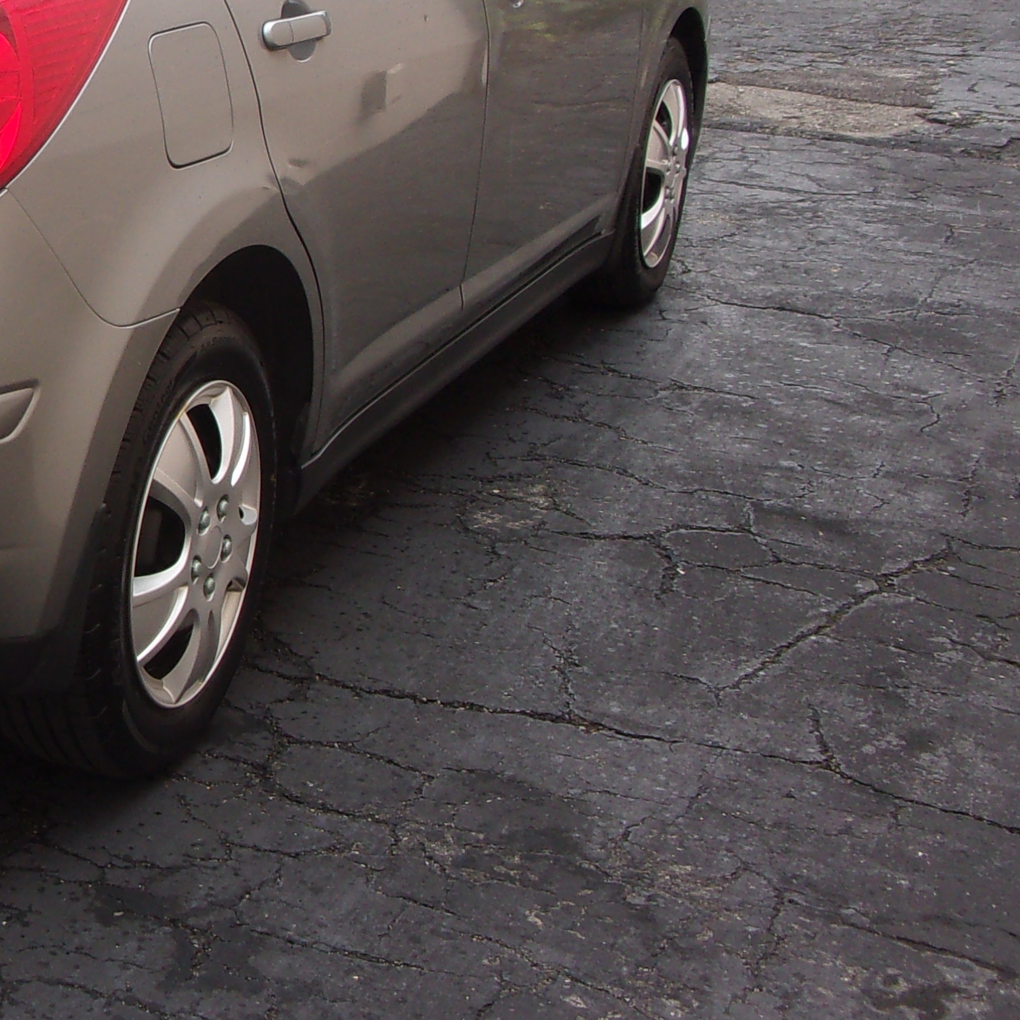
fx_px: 2200
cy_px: 249
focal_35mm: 66
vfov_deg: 25.8
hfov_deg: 24.0
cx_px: -165
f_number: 3.9
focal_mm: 5.1
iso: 80
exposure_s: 1/110
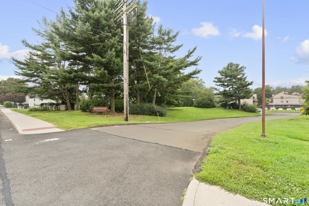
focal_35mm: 16
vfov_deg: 73.7
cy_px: 103
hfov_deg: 96.7
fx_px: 137
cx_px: 154
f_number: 9
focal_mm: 16
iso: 200
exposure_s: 1/10
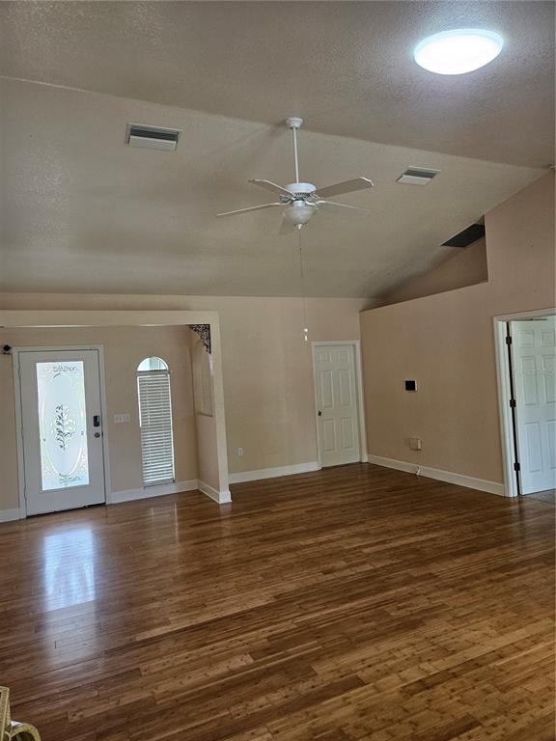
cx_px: 278
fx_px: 493
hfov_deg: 58.9
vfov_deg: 73.9
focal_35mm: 23
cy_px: 370
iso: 320
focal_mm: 5.4
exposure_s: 1/120
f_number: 1.8
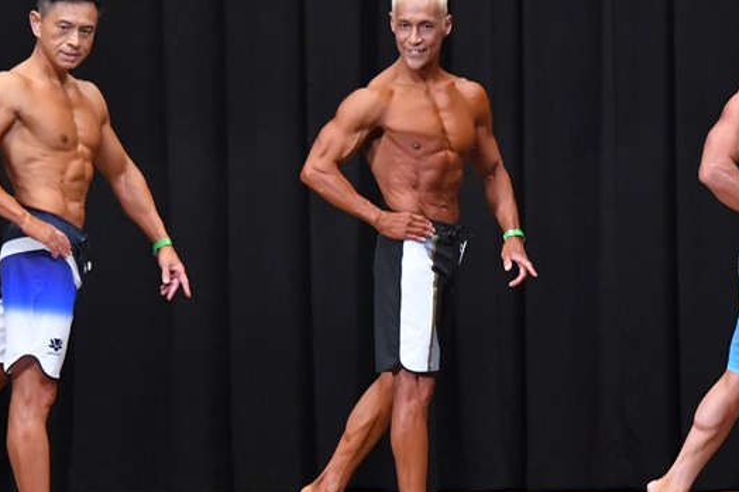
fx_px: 6587
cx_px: 521
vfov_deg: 4.3
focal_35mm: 321
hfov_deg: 6.4
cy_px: 251
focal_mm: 145
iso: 8000
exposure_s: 1/400
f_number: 5.6
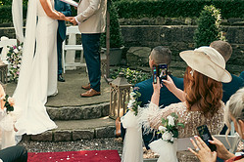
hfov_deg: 34.7
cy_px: 72
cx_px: 53
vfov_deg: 24.2
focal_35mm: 56
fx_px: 380
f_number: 3.5
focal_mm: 24
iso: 320
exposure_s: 1/160
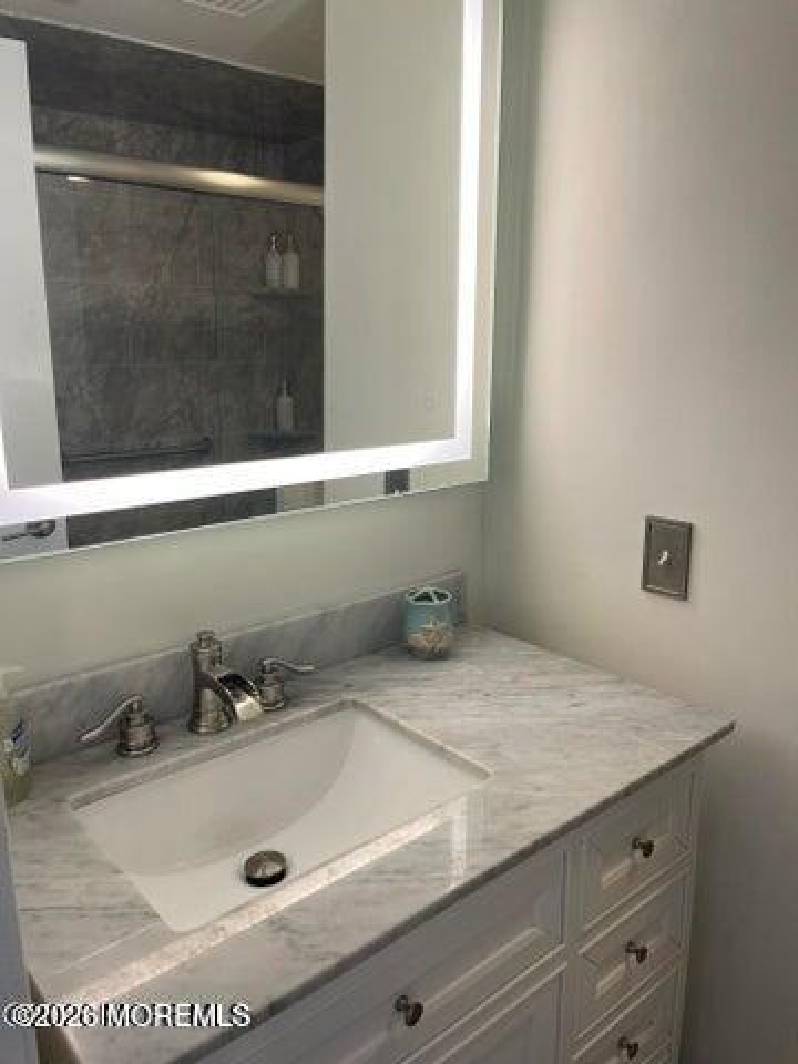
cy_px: 532
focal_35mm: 25
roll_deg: -0.5
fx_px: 768
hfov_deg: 54.9
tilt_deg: -12.6
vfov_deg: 69.4
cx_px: 399
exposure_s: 1/120
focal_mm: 5.1
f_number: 1.6
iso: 80
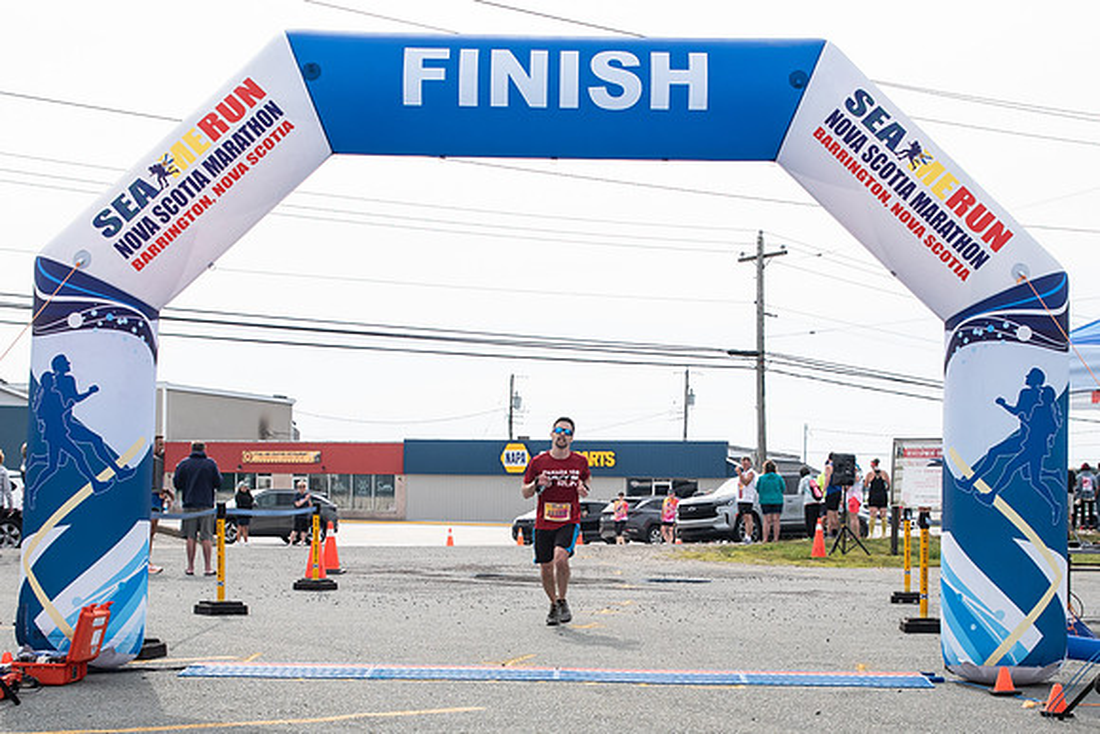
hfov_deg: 33.9
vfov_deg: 22.8
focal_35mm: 59
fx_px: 1806
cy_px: 519
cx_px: 583
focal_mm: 35
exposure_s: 1/3200
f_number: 4
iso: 800
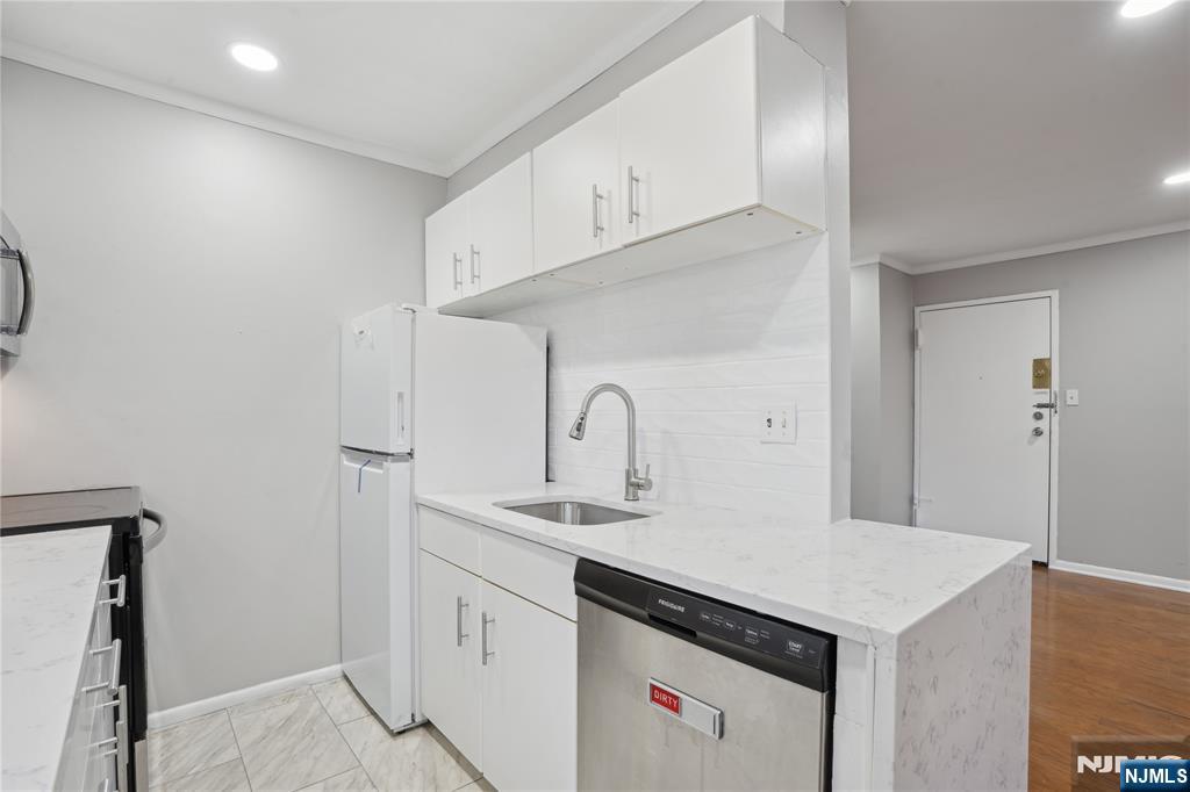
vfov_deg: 73.7
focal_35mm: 16
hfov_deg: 96.8
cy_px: 396
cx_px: 595
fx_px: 529
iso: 100
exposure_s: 1/3.33
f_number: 11
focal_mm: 16
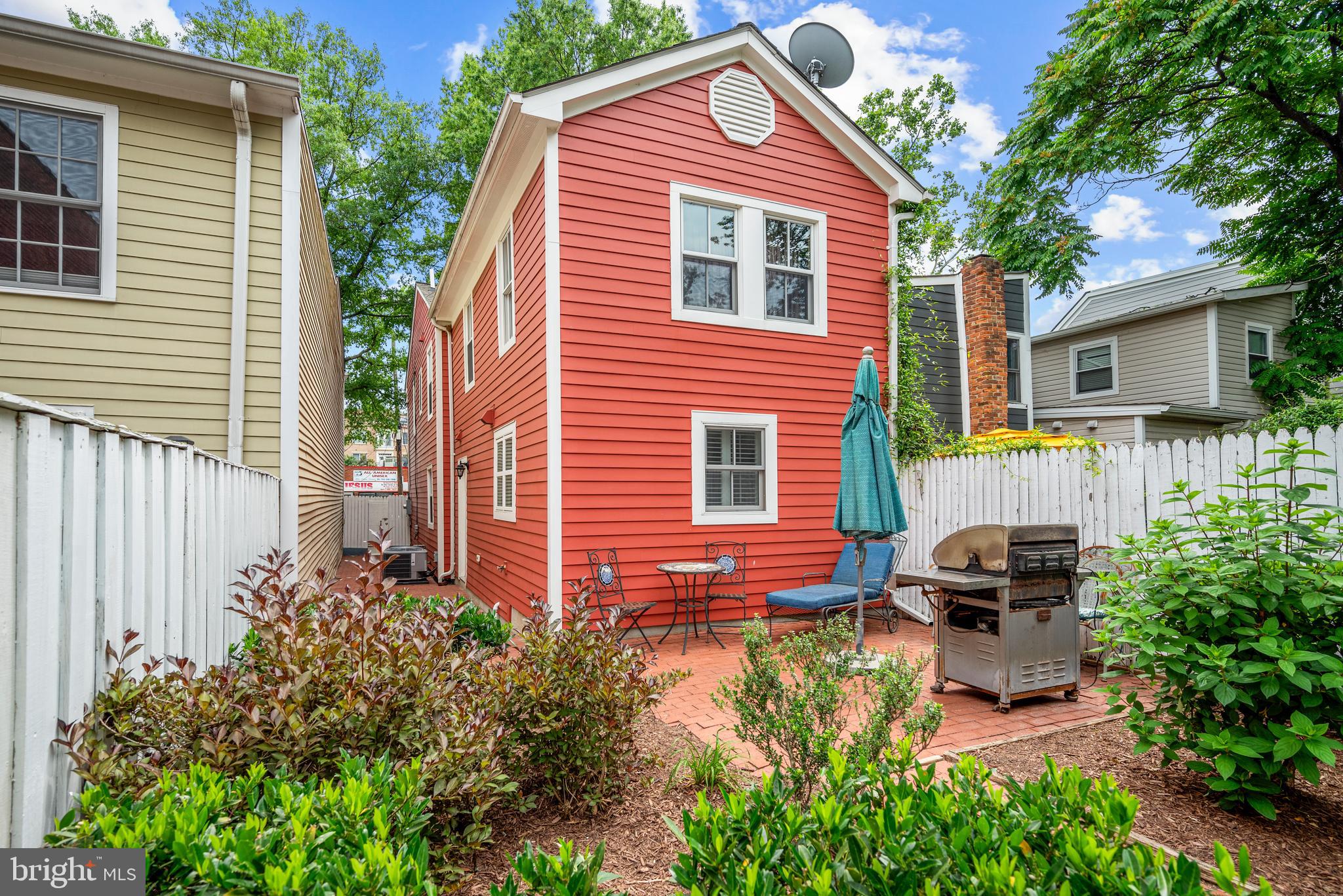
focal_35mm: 16
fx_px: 597
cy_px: 448
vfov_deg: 73.8
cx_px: 672
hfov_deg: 96.7
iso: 100
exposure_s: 1/250
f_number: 5
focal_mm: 16
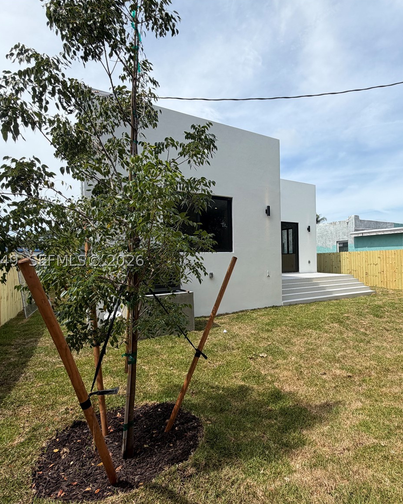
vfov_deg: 83.3
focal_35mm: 19
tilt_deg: -1.5
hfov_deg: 68.3
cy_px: 261
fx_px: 283
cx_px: 278
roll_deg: +1.6
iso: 20
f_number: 2.2
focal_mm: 2.22
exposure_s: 1/914
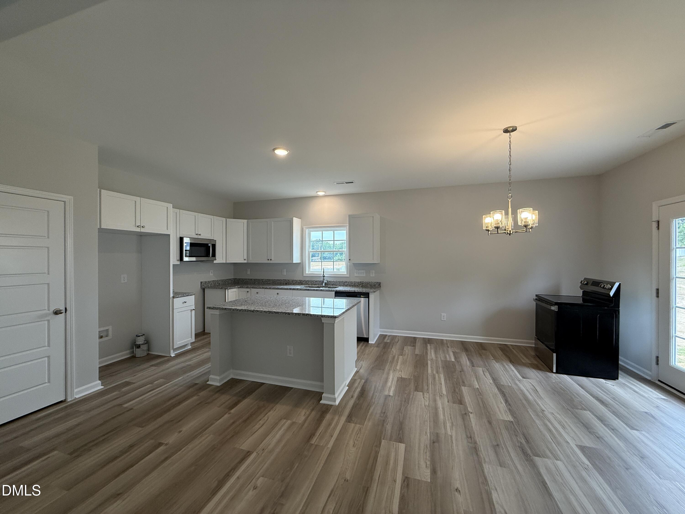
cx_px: 342
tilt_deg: +0.0
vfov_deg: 85.7
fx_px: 277
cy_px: 257
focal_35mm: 14
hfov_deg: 102.1
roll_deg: -0.4
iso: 125
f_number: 2.2
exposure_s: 1/120
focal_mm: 2.22
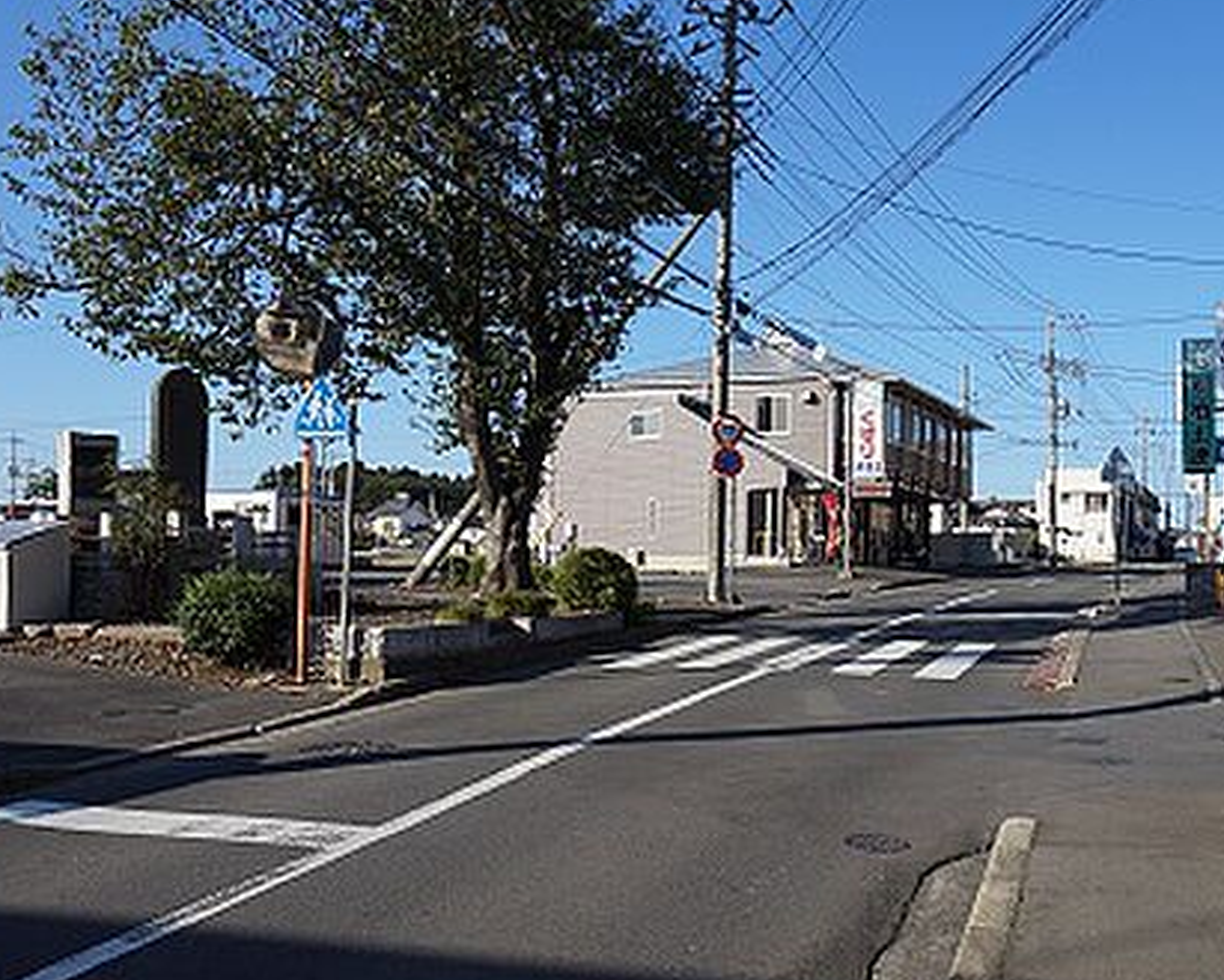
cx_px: 721
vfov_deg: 42.2
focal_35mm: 35
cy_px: 538
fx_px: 1268
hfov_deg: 51.3
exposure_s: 1/1600
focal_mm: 16
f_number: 4.5
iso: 200
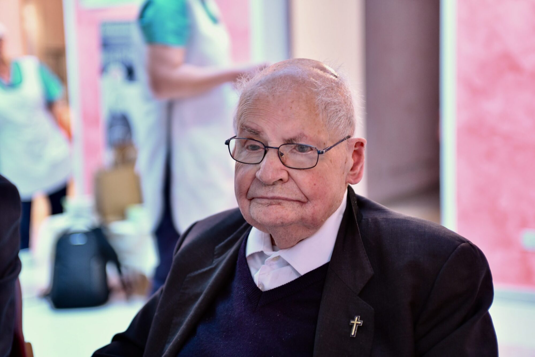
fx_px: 921
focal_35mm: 62
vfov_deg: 21.9
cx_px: 268
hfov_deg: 32.4
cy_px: 178
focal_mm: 62
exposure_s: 1/60
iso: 1250
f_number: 2.8
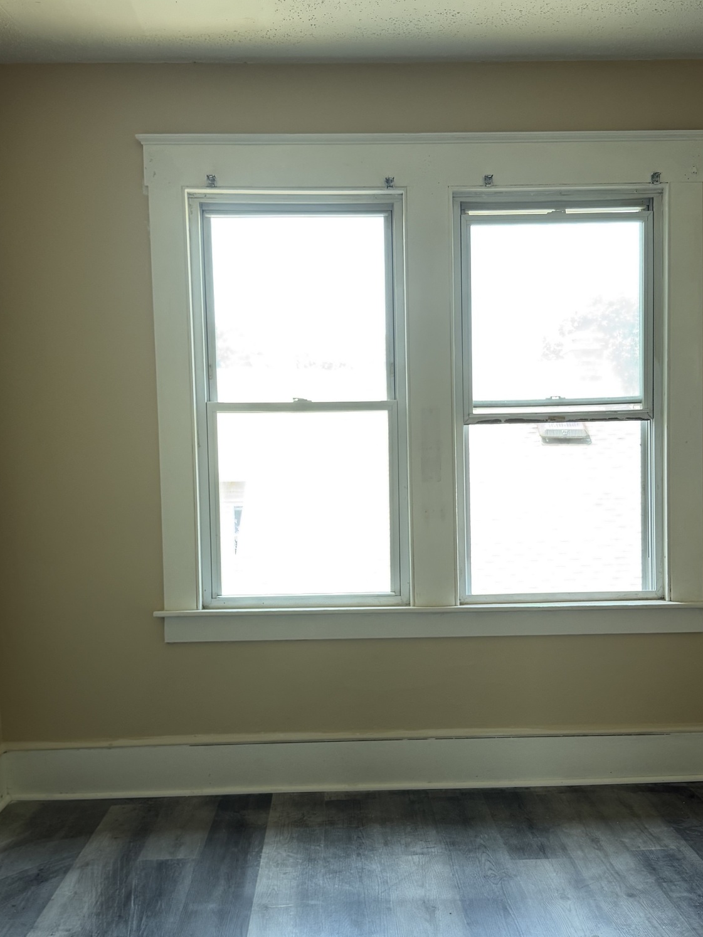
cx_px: 366
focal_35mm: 37
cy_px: 529
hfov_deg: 38.7
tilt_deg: -2.8
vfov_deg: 50.0
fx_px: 1002
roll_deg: +1.5
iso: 200
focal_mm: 6.76
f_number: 1.78
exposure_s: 1/104
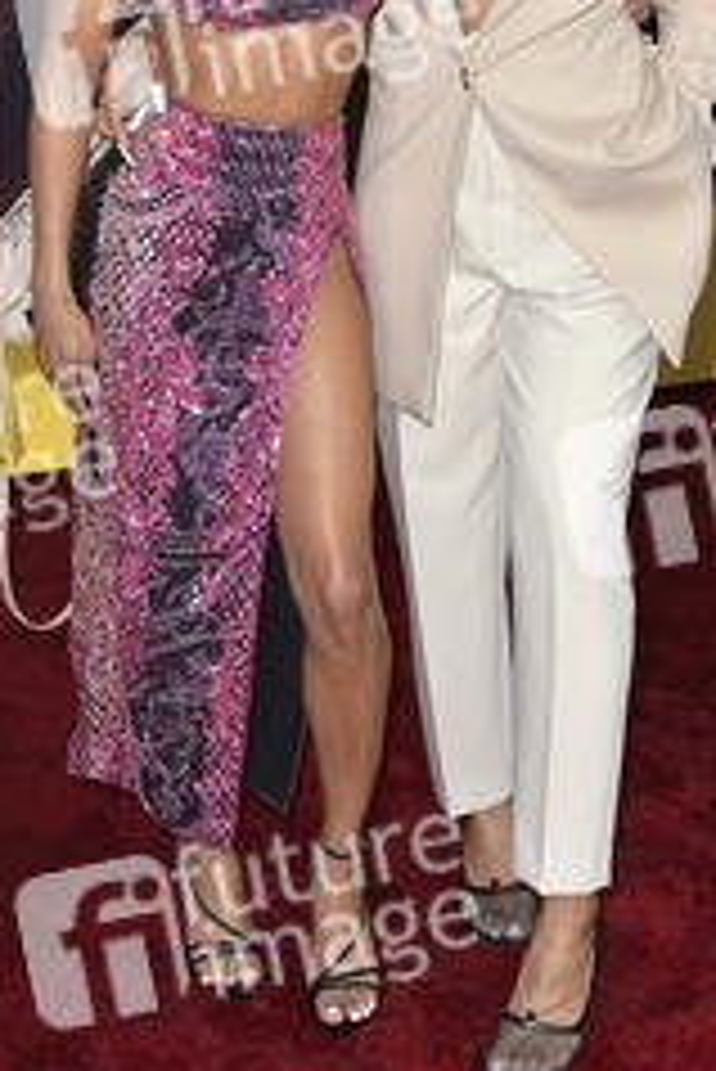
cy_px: 248
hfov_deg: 18.4
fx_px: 2204
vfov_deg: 26.9
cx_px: 381
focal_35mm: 74
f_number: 6.3
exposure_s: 1/250
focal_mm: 44
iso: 400
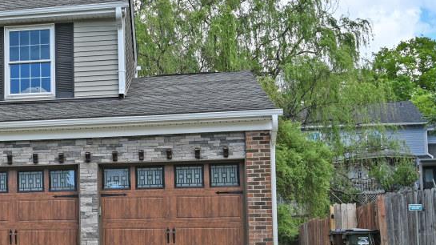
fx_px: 867
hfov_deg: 25.2
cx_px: -94
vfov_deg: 16.0
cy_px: 175
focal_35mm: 75
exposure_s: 1/320
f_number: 6.3
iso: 100
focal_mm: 26
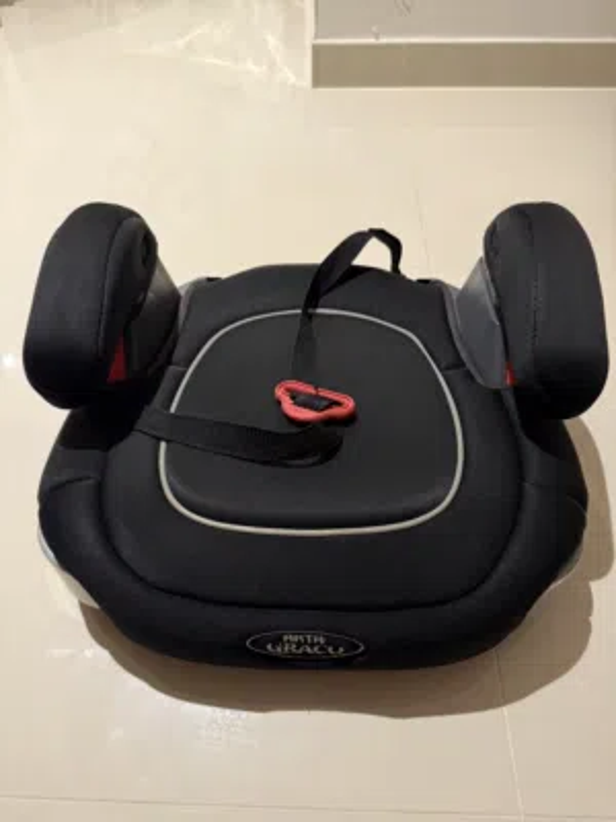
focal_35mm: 24
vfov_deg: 71.6
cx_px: 308
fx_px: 569
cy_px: 411
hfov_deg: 56.8
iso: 320
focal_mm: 6.76
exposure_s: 1/50
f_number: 1.78
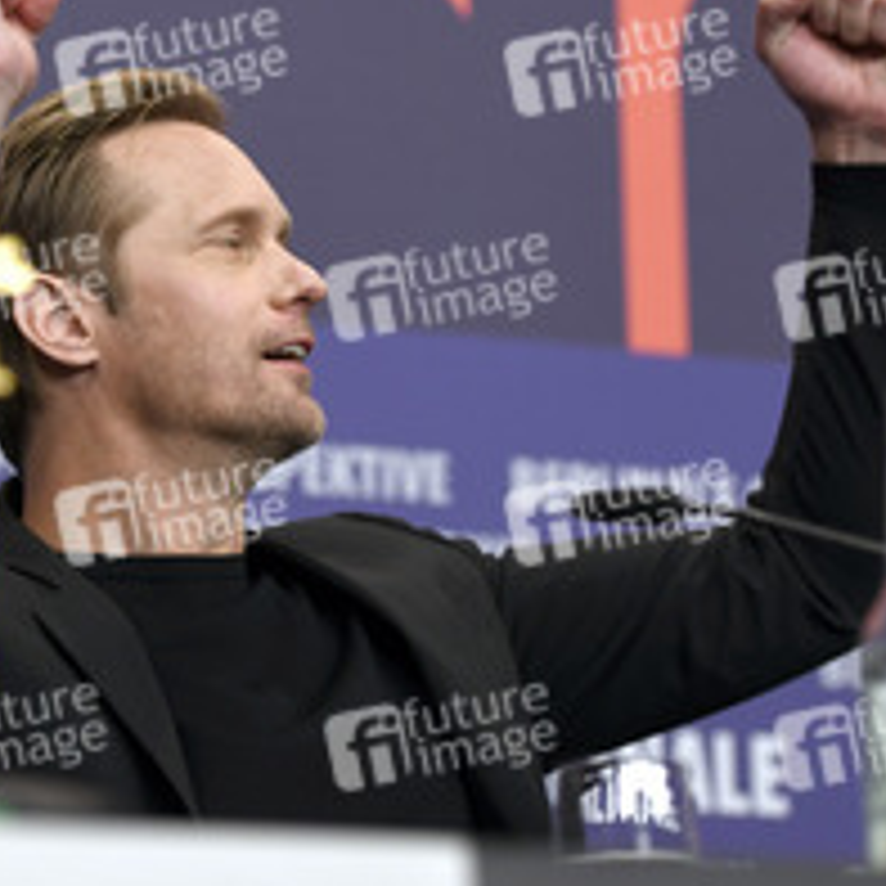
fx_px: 5183
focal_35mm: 179
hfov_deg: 9.7
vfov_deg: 9.8
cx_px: 52
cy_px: 400
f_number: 3.2
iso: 1000
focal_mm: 92
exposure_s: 1/320
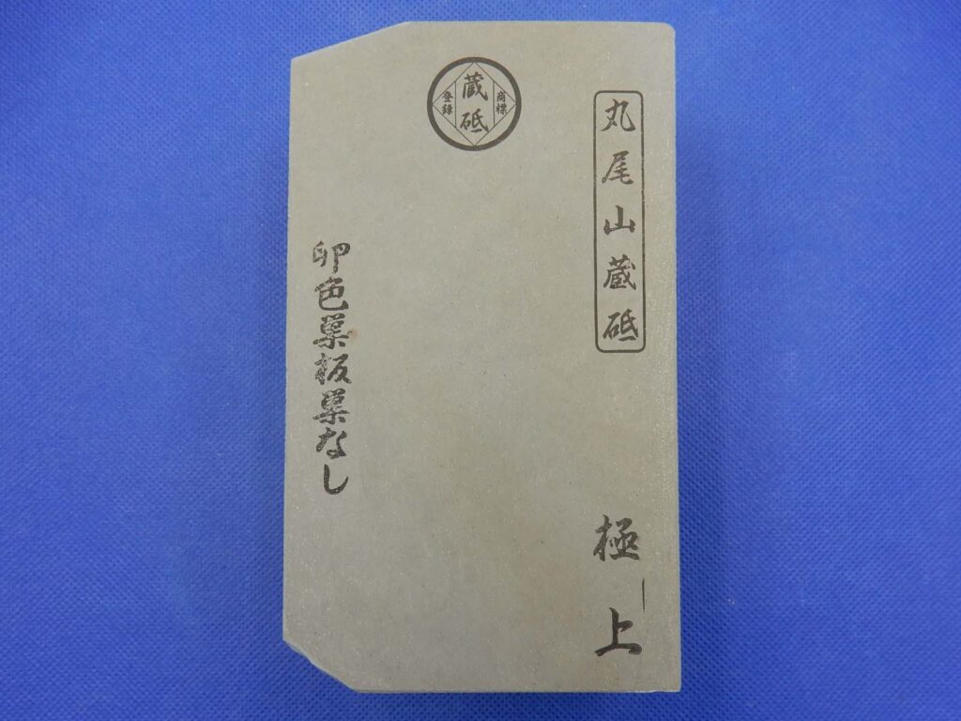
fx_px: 694
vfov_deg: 54.9
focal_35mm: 25
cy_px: 360
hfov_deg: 69.4
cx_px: 480
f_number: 3.7
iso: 125
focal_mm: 4.5
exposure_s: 1/80
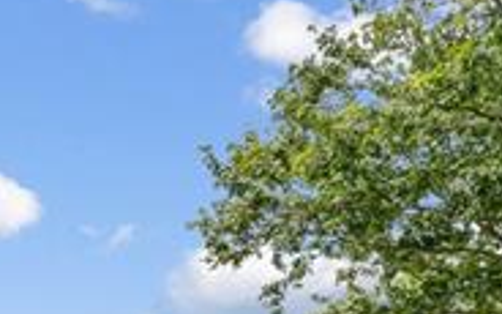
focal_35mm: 90
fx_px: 1233
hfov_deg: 23.0
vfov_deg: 12.4
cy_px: 672
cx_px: 216
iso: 100
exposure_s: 1/20
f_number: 22
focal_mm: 15.9
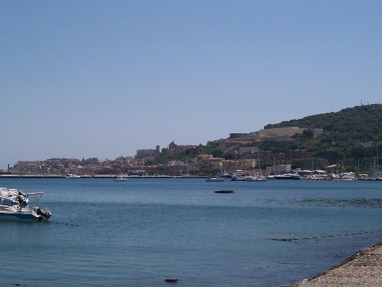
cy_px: 144
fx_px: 596
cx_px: 138
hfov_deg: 35.3
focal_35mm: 54
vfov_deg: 27.0
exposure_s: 1/1000
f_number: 4.8
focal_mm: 8
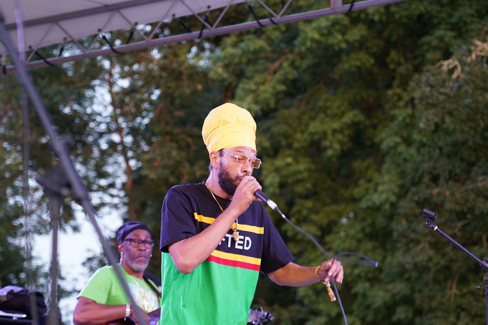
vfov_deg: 10.6
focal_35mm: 129
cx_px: 235
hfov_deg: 15.9
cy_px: 173
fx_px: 1749
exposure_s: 1/160
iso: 1000
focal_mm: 105
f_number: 4
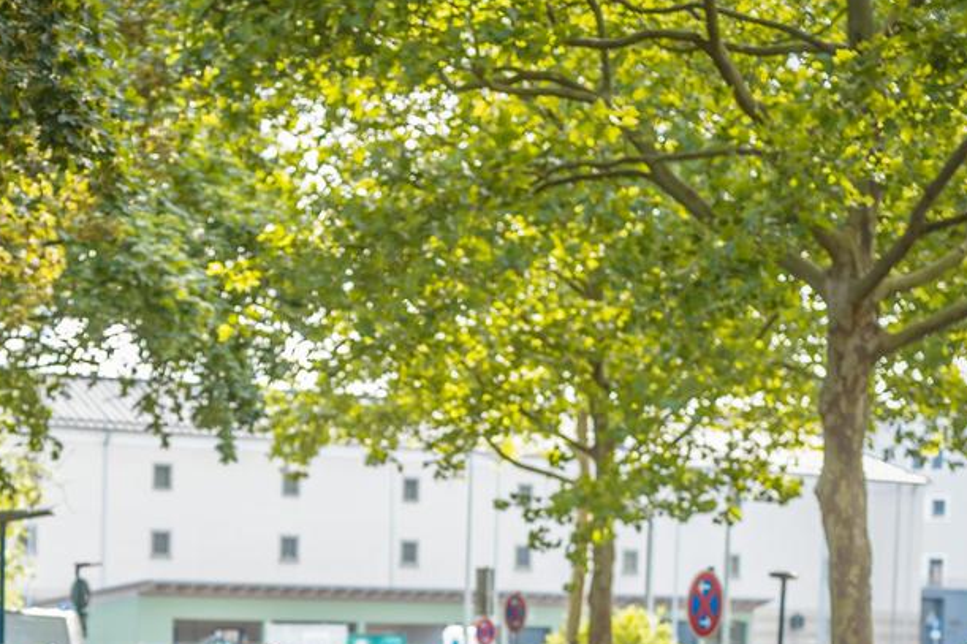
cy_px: 970
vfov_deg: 11.9
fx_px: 2954
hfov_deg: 18.0
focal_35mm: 110
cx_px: -49
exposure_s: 1/250
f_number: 2.2
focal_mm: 35
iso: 125
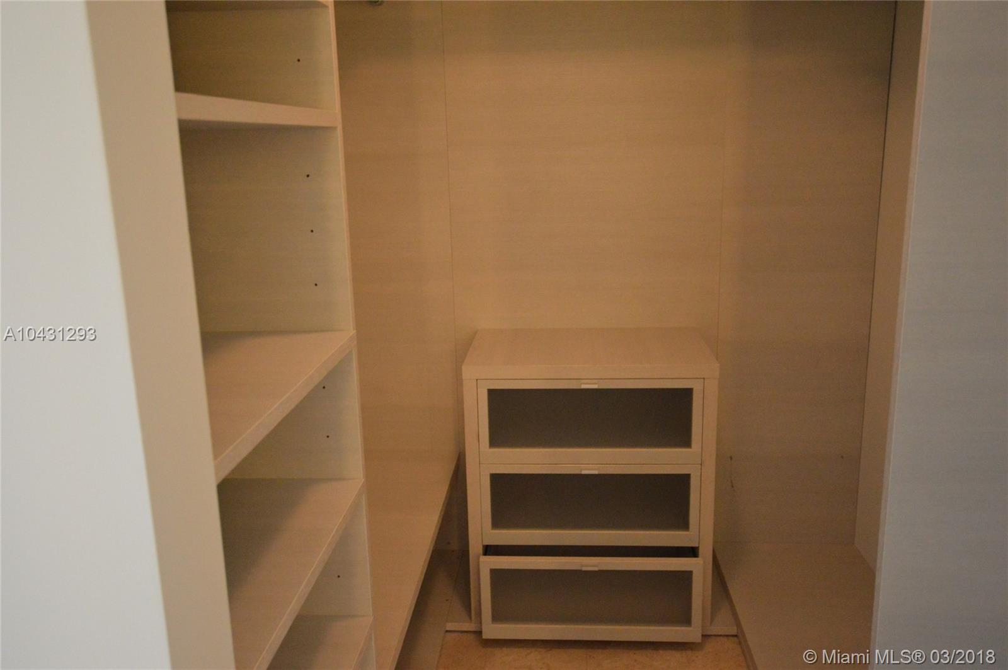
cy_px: 335
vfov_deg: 43.5
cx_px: 504
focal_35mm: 30
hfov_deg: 62.0
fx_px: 839
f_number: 3.5
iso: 3200
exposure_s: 1/200
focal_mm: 20
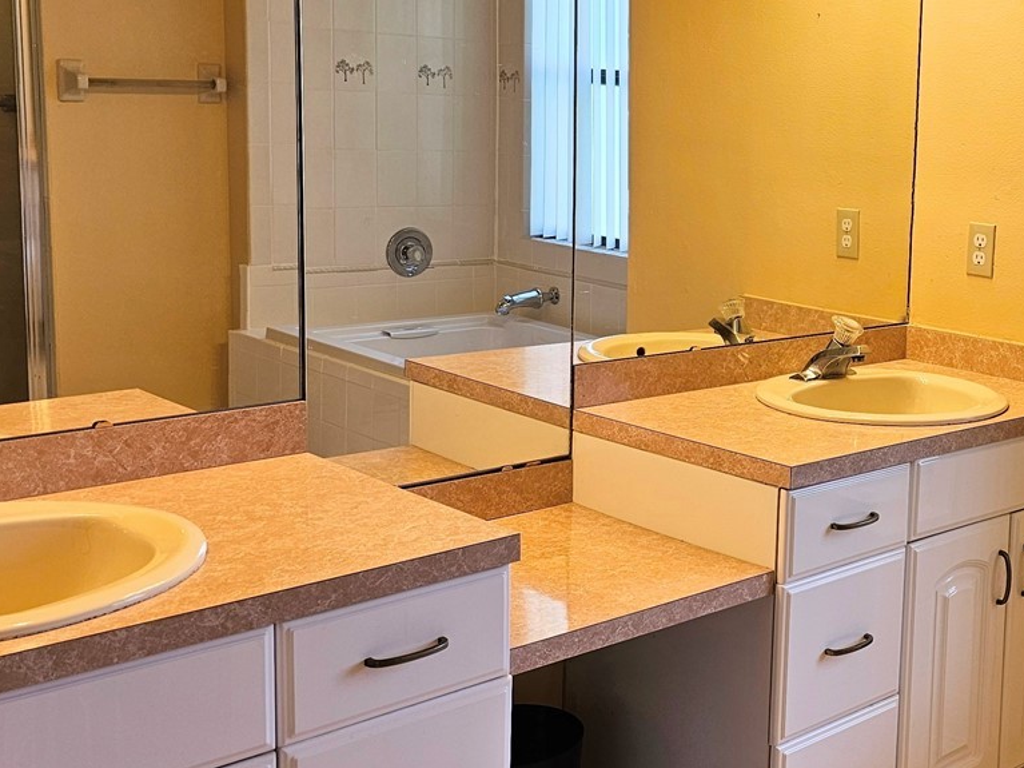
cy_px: 310
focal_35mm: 48
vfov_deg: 30.2
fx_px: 1420
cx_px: 936
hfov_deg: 36.9
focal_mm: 6.3
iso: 50
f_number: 1.7
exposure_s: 1/120
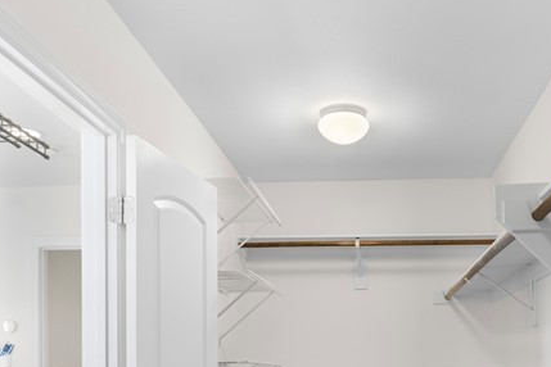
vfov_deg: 29.4
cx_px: 360
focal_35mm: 43
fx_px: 658
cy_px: 354
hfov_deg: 44.9
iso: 400
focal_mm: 17
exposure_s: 1/6
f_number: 8
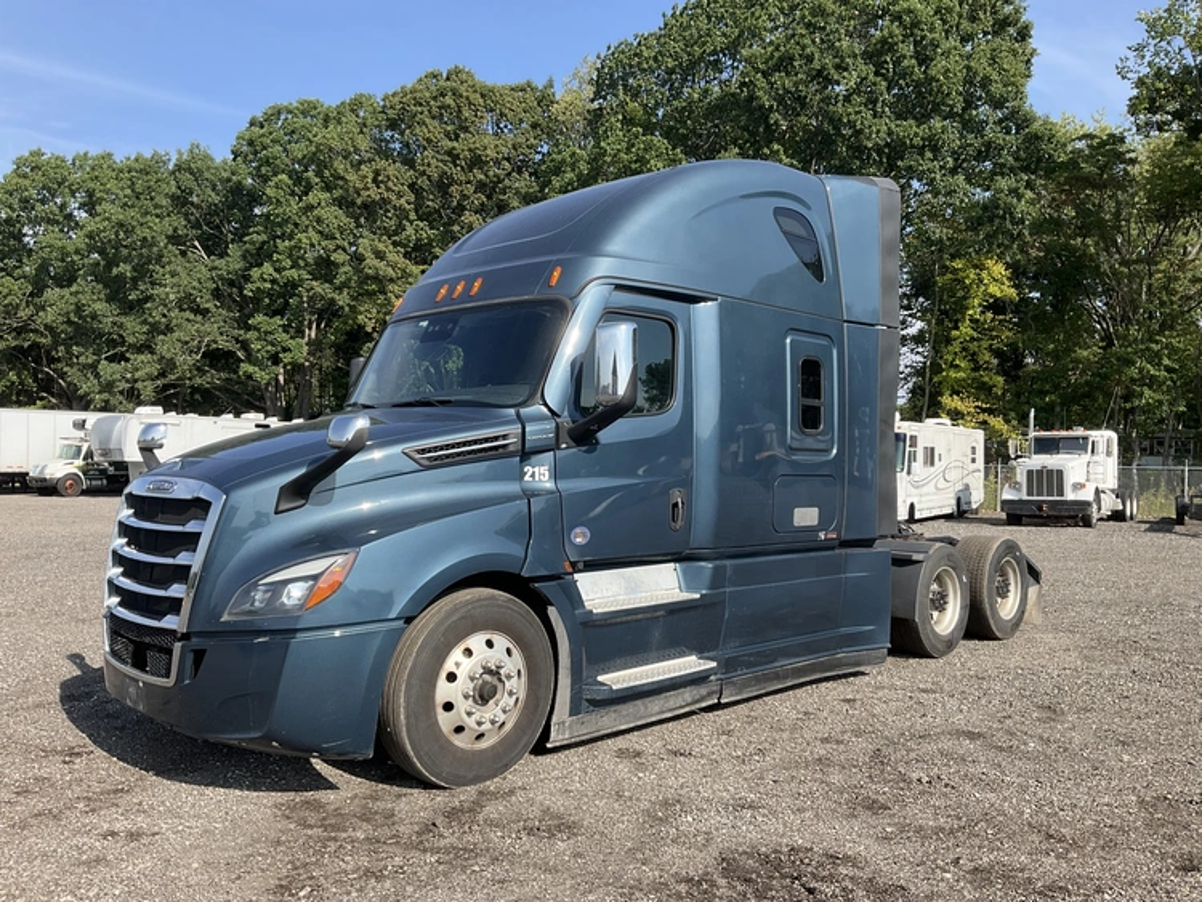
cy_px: 451
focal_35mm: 29
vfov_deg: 48.3
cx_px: 601
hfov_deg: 61.6
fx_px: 1007
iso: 25
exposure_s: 1/978
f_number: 1.8
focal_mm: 3
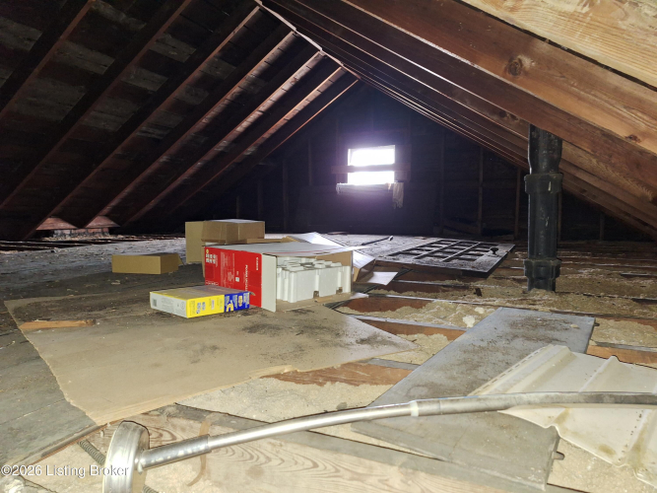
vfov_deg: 58.9
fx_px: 436
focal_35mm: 23
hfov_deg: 73.9
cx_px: 328
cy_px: 246
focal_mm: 5.54
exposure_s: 1/24
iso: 320
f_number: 1.8
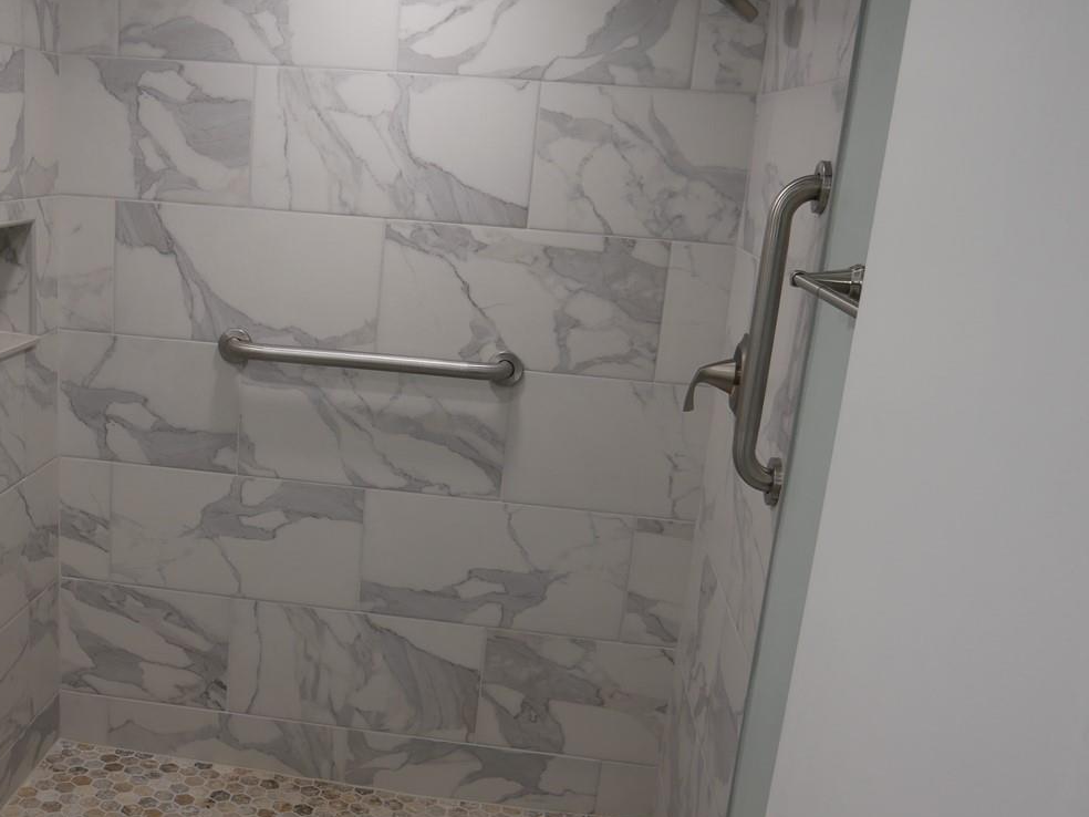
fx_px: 1227
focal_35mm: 39
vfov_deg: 36.7
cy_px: 485
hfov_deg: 46.9
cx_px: 336
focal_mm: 12
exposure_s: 1/80
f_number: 3.5
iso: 200
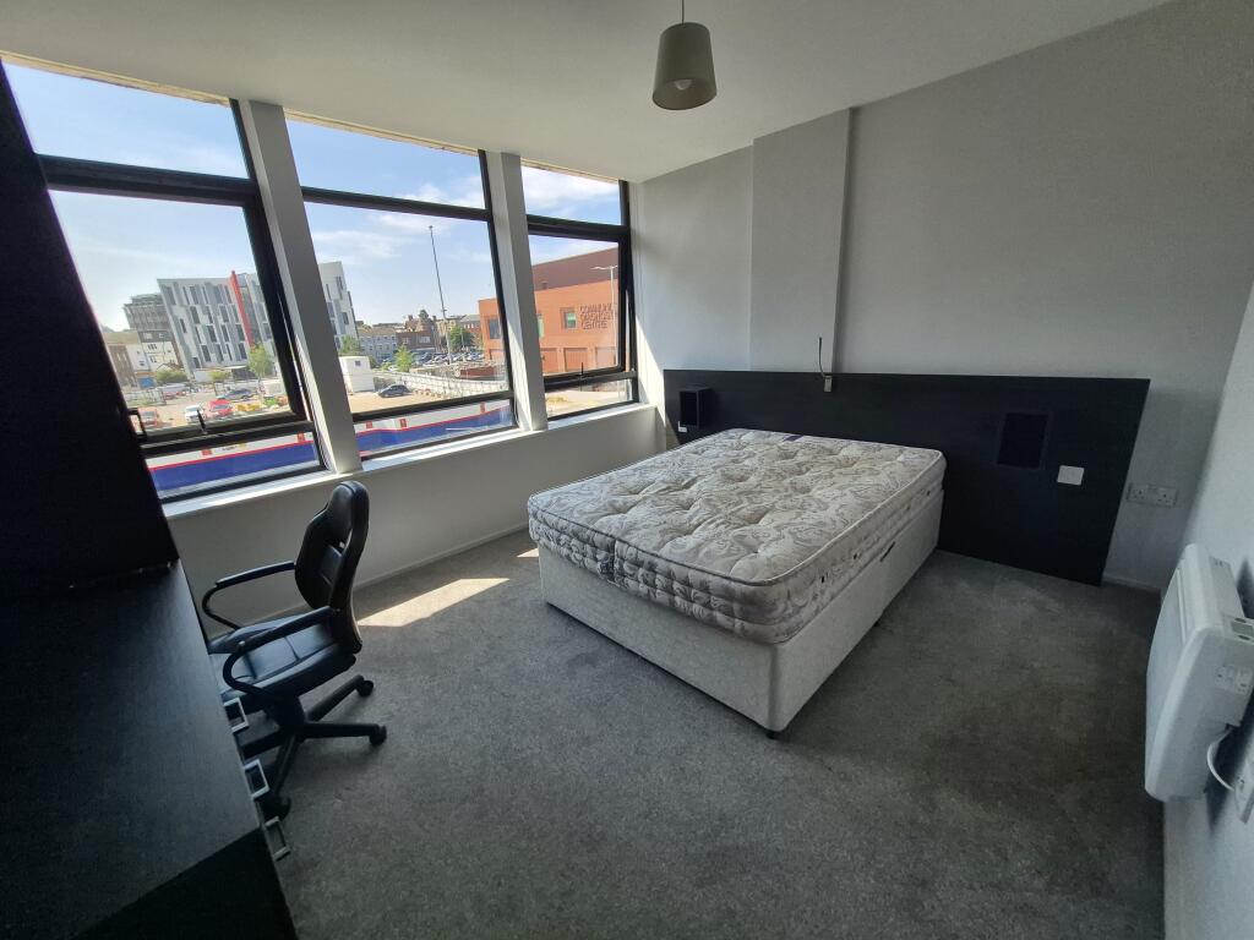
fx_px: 471
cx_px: 627
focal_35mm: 13
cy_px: 470
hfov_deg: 106.2
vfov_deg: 89.9
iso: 125
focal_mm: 1.74
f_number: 2.2
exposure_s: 1/1996
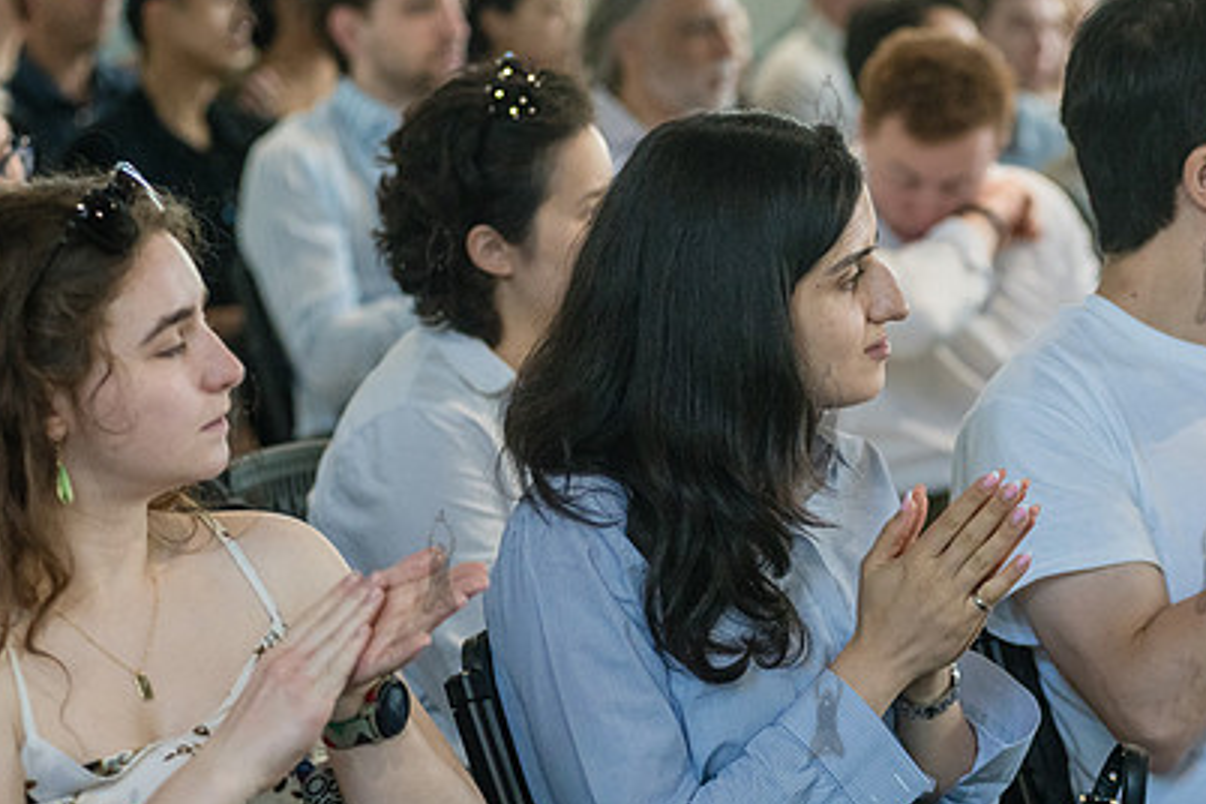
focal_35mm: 155
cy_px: 416
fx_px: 5192
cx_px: 825
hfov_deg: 13.2
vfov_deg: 8.9
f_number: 4
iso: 4000
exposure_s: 1/320
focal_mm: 105
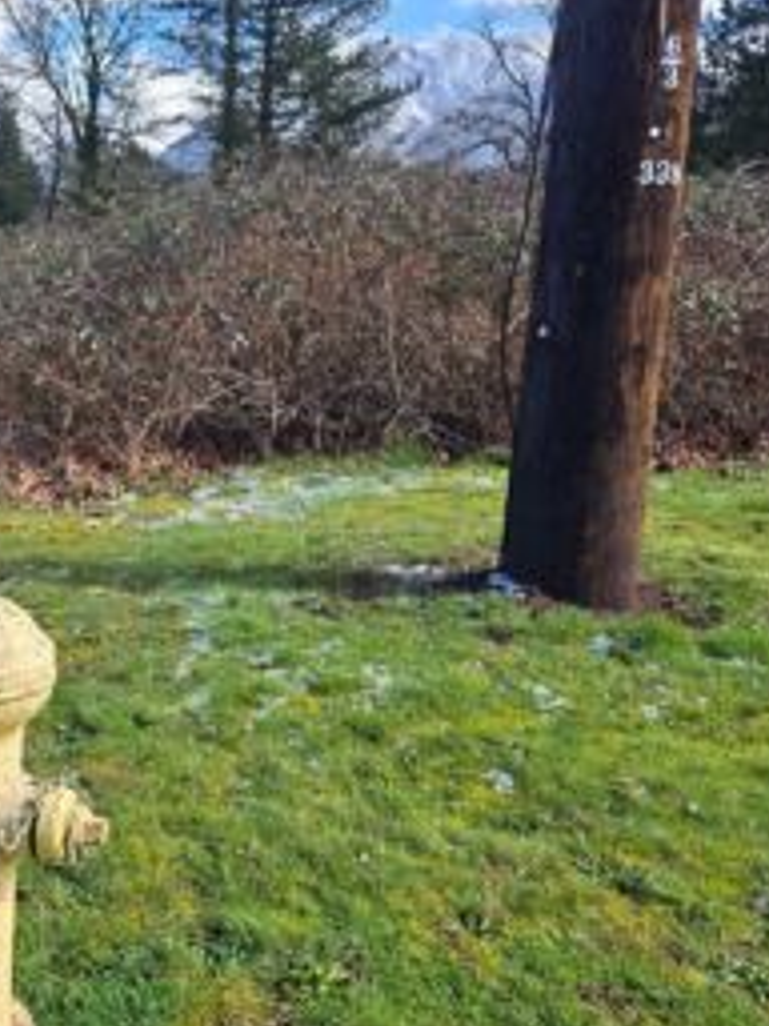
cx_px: 32
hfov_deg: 36.4
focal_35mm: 36
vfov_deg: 51.3
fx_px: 1066
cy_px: 557
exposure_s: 1/904
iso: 25
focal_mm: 5.4
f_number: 1.8
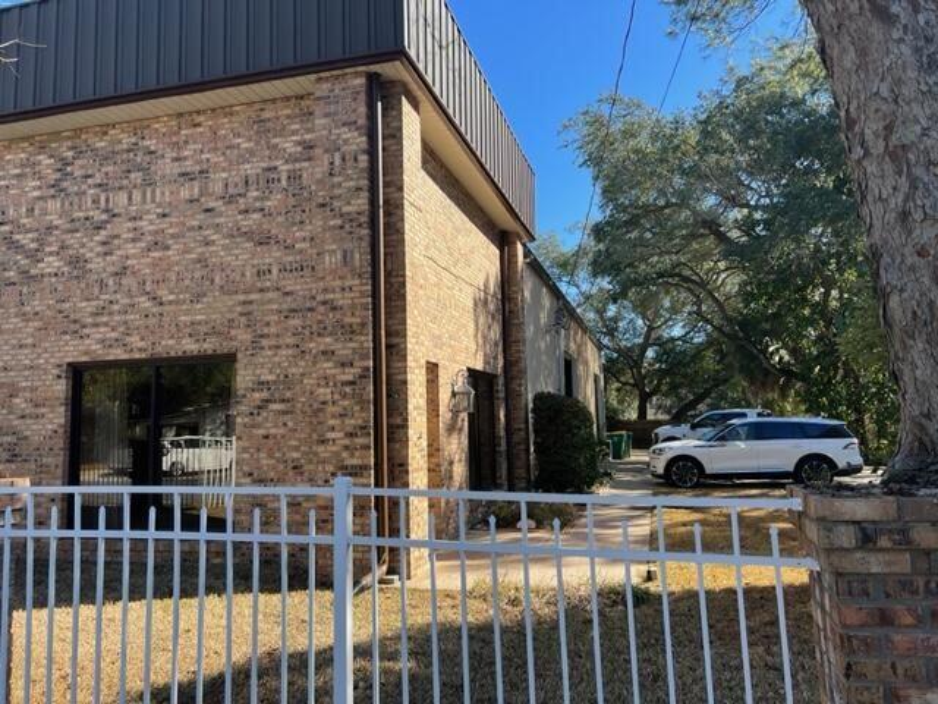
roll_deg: +1.5
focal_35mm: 26
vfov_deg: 53.1
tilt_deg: +5.8
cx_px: 469
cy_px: 352
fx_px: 705
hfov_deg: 67.3
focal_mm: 5.7
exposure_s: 1/1209
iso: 50
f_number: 1.5
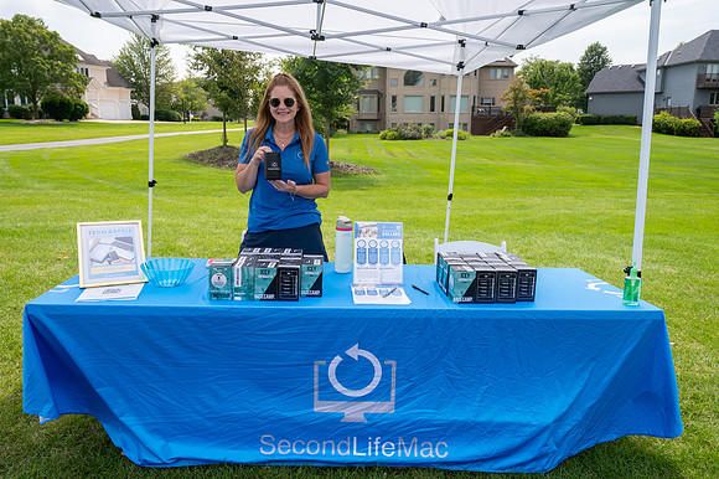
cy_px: 218
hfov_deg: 66.9
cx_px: 367
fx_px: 544
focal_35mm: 27
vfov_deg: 47.4
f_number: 6.3
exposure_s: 1/500
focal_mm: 25
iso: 250
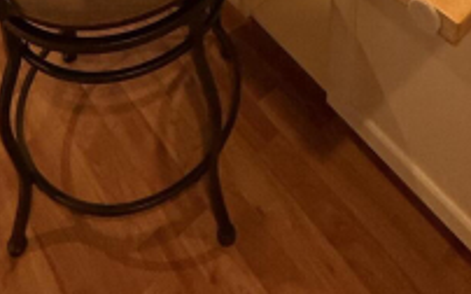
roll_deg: +1.2
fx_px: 629
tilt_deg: -20.0
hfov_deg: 41.1
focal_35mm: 49
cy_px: -316
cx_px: 245
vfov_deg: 17.4
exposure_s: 1/60
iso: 320
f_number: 2.2
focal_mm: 2.22
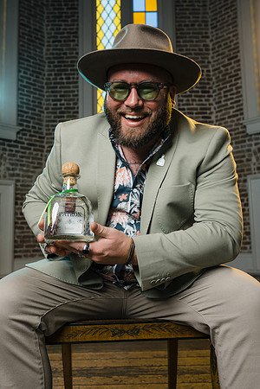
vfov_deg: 54.4
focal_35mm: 35
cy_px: 194
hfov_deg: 37.9
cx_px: 130
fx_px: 379
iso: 200
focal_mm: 35
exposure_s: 1/125
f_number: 5.6
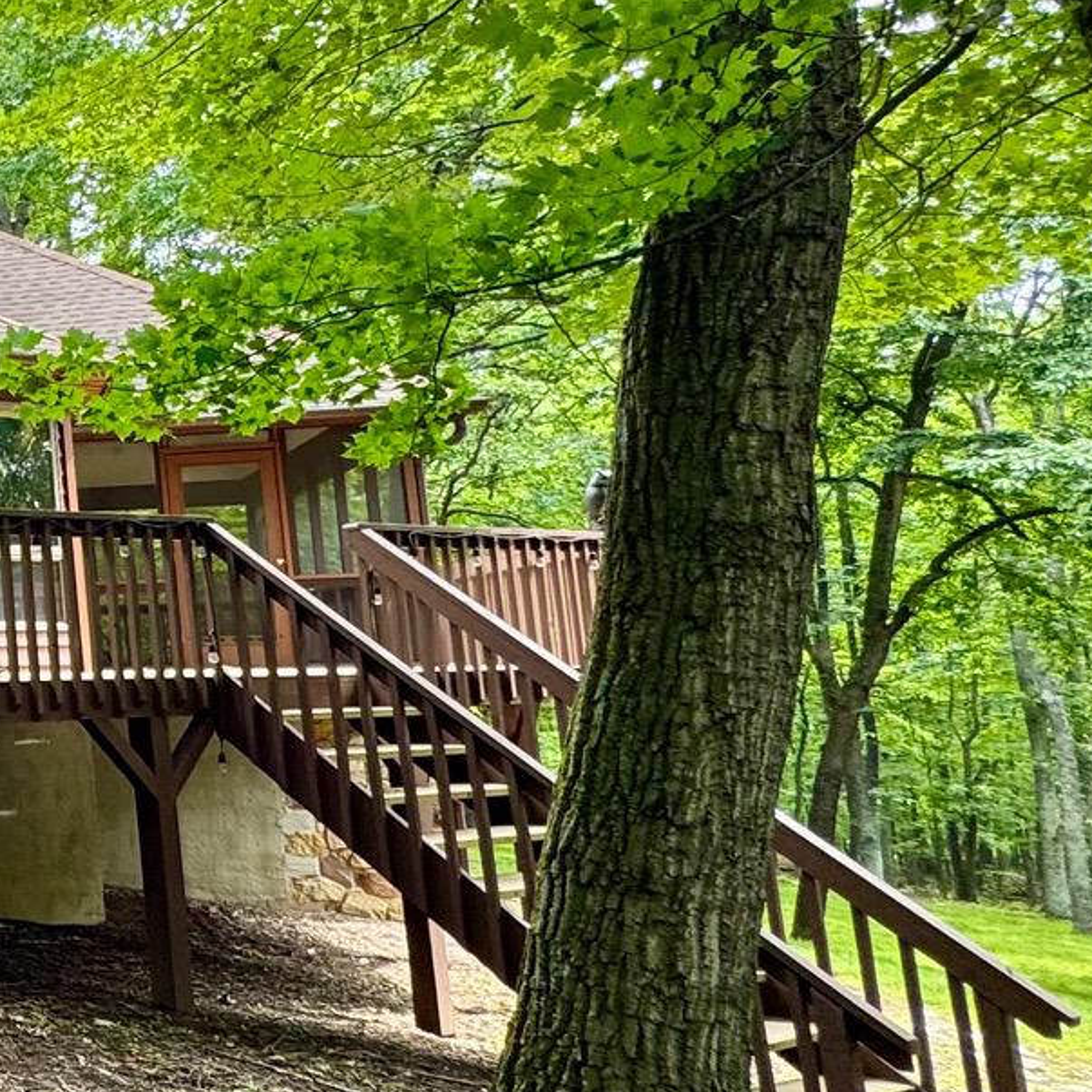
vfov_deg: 40.0
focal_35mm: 42
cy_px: 474
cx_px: -652
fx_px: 1499
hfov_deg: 25.8
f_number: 2.2
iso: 50
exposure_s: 1/99
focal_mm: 2.22
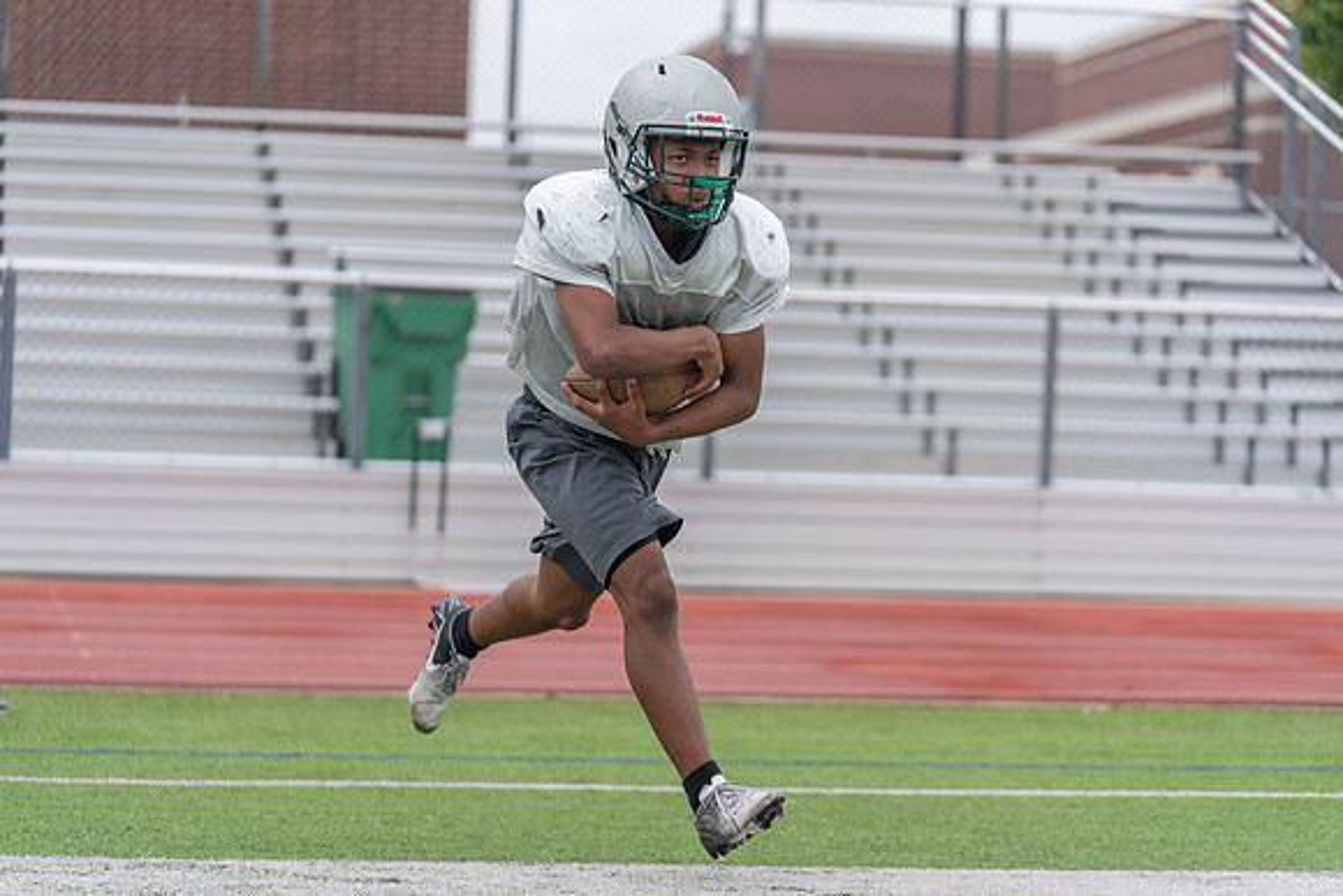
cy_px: 448
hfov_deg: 19.1
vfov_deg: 12.8
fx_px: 3992
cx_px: 672
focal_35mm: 107
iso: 160
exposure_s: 1/1250
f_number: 2.8
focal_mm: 107
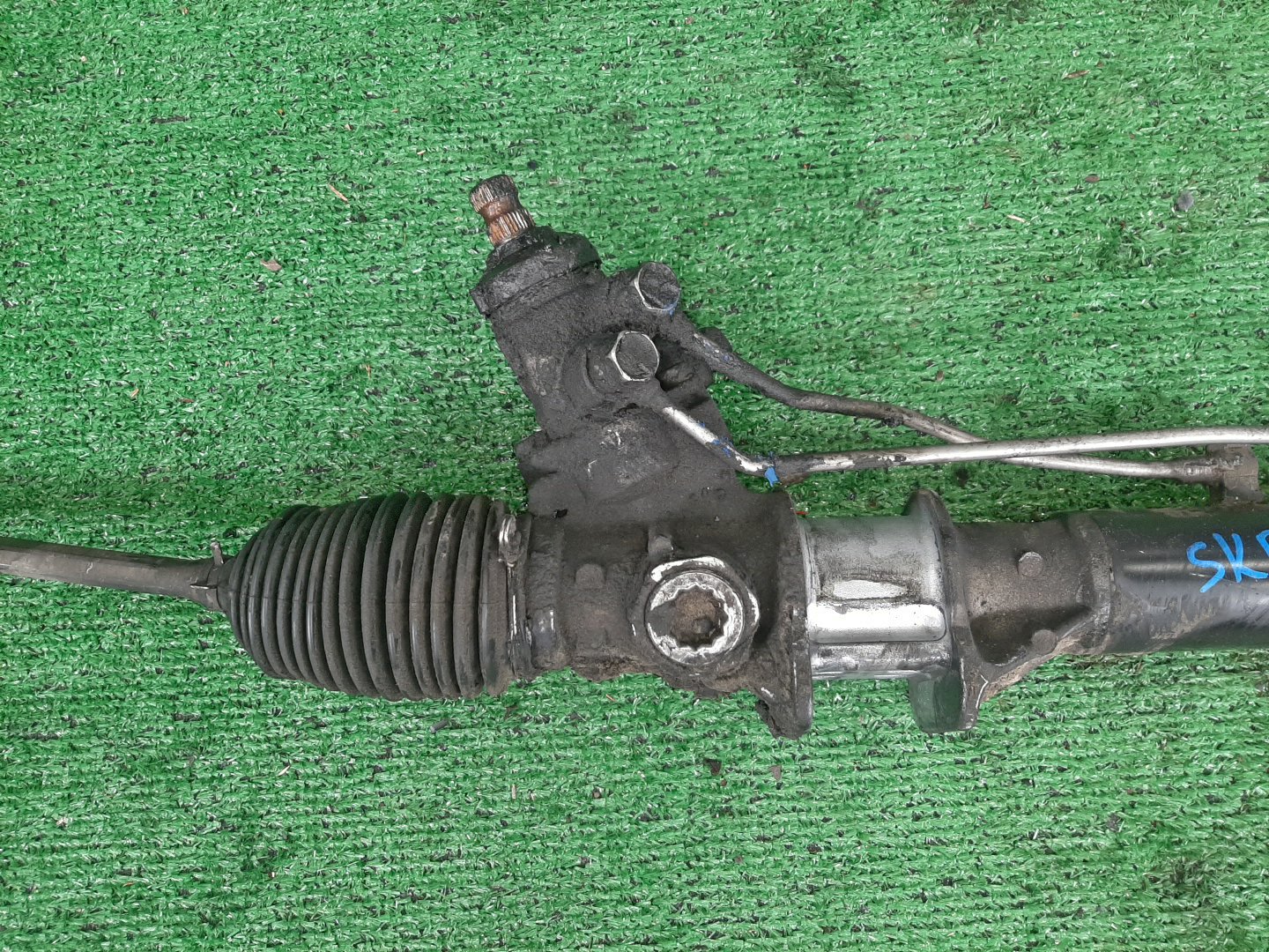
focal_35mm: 26
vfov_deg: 53.1
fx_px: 953
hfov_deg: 67.3
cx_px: 634
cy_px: 476
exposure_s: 1/50
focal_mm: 3.93
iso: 107
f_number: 1.7
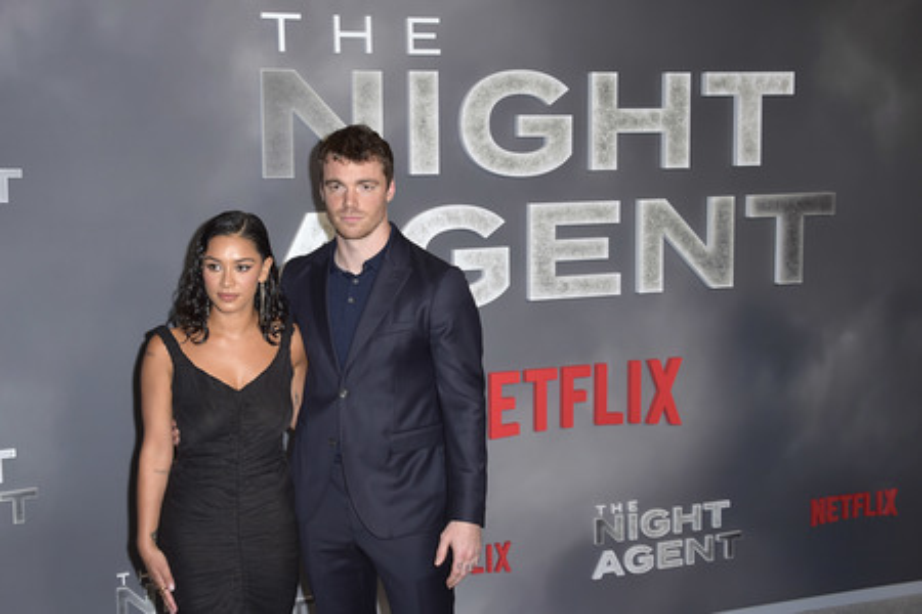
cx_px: 461
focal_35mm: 40
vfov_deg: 33.4
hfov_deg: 48.5
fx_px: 1024
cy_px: 307
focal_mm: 40
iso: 400
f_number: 6.3
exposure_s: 1/250
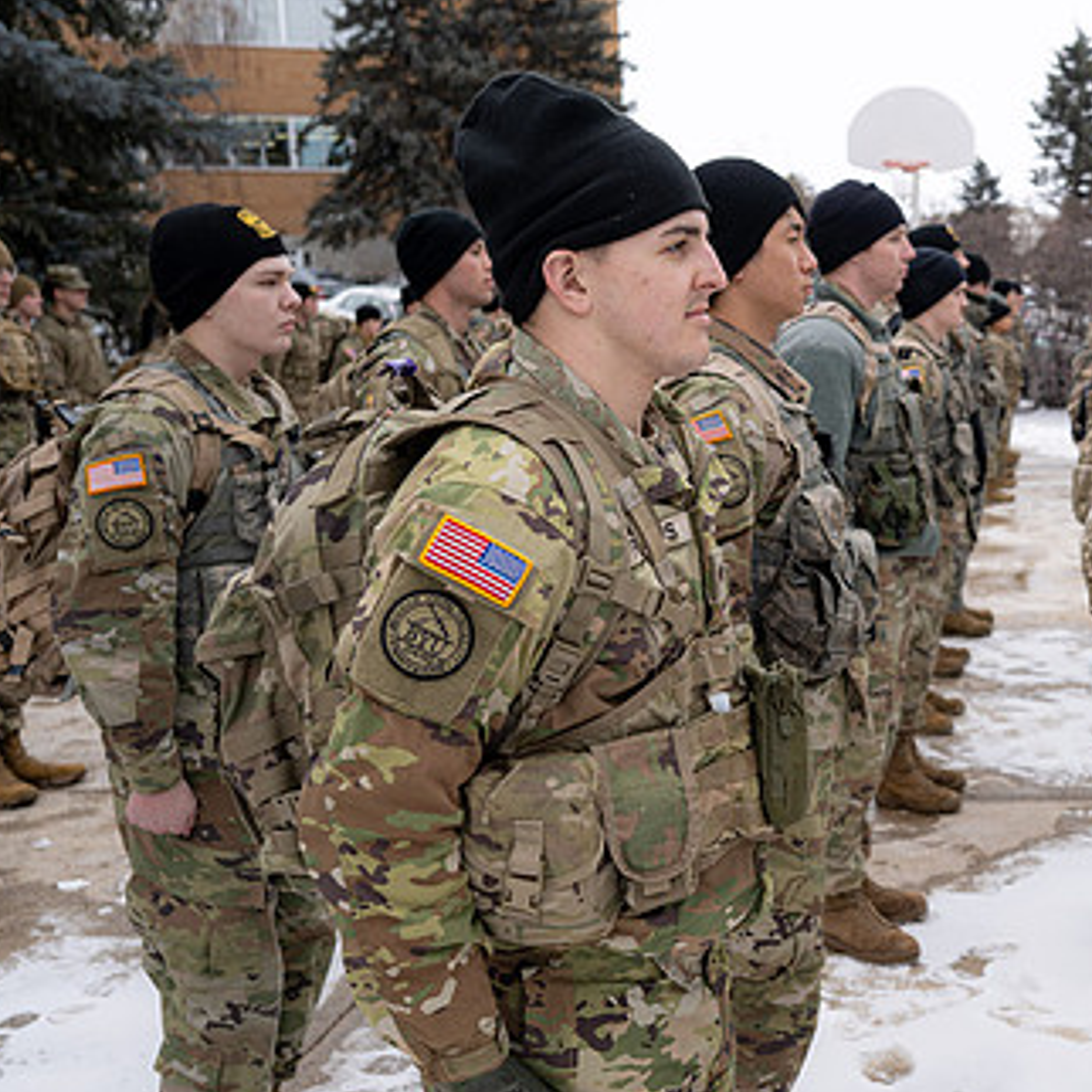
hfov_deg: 34.9
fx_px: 1642
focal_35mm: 46
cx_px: 960
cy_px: 653
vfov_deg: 36.7
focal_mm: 30
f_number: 4
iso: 100
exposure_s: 1/800
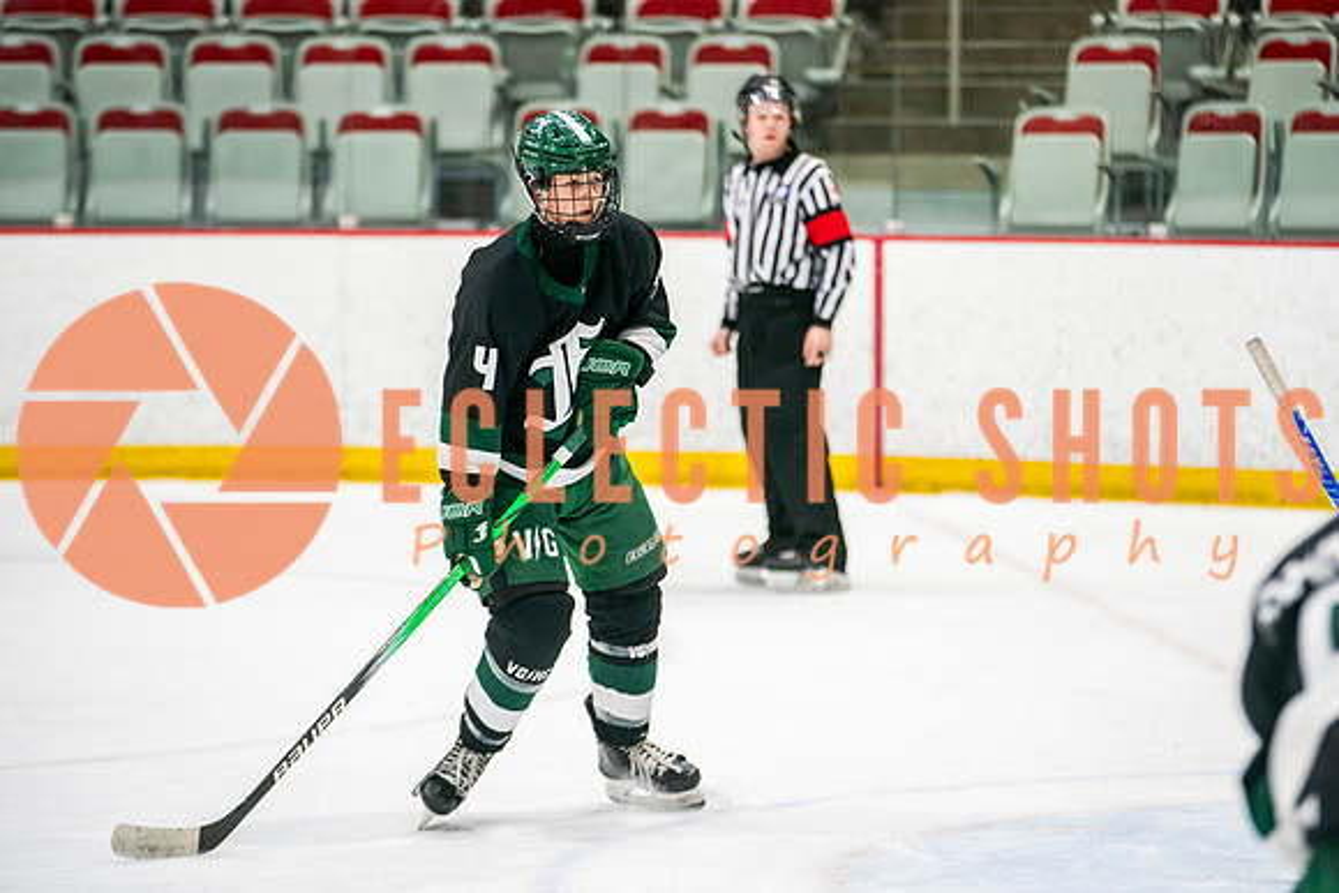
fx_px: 6871
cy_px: 402
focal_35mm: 185
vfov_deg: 7.4
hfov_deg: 11.1
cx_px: 736
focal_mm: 168
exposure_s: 1/640
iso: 1000
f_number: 3.2
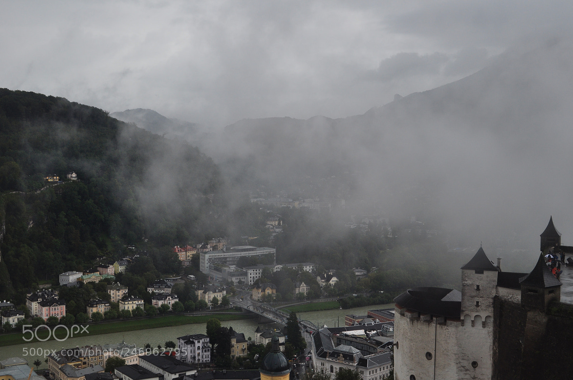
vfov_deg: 28.0
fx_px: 763
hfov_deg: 41.2
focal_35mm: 48
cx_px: 286
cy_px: 190
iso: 280
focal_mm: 32
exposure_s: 1/60
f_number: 8
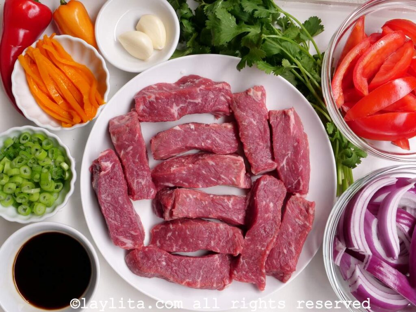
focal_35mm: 44
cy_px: 156
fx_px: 529
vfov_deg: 32.9
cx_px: 208
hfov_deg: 42.9
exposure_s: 1/60
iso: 640
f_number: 10
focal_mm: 22
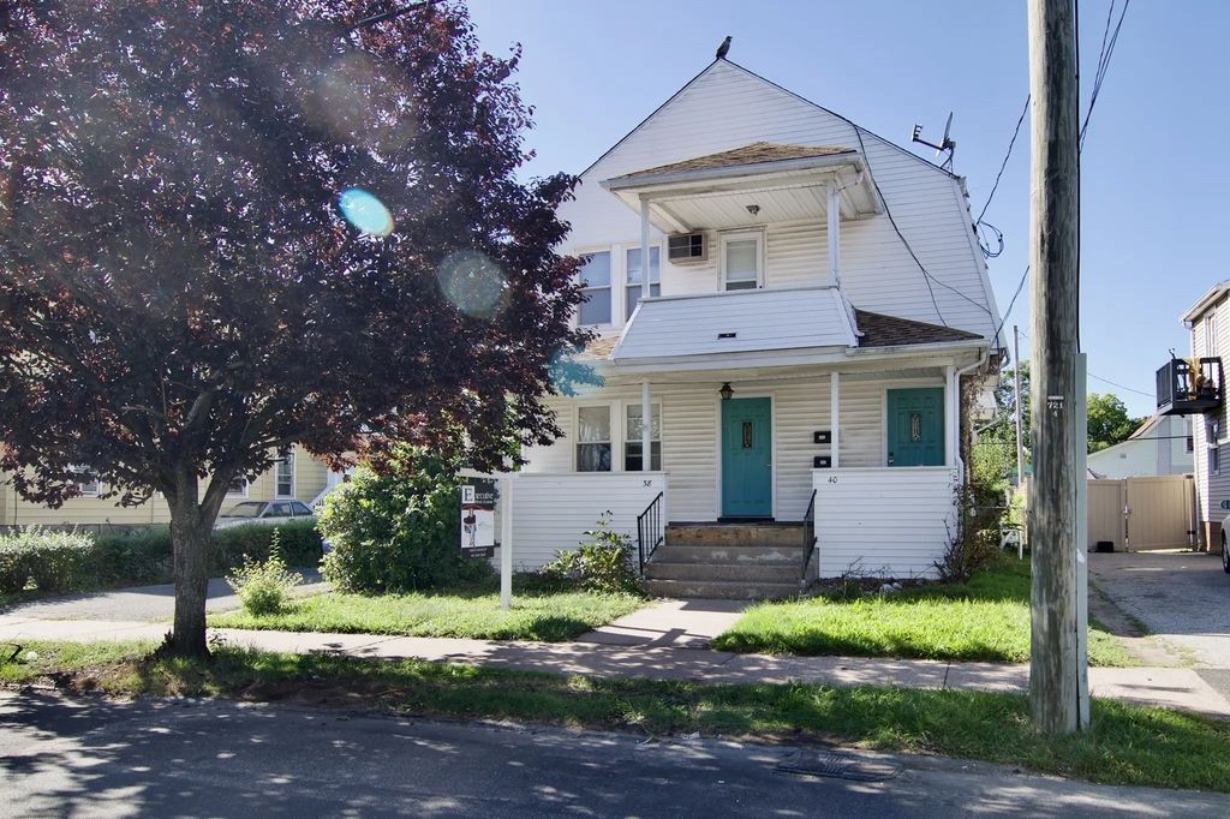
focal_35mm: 20
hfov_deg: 85.4
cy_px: 410
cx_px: 615
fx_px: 666
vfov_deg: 63.2
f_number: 7.1
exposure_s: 1/200
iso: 100
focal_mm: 13
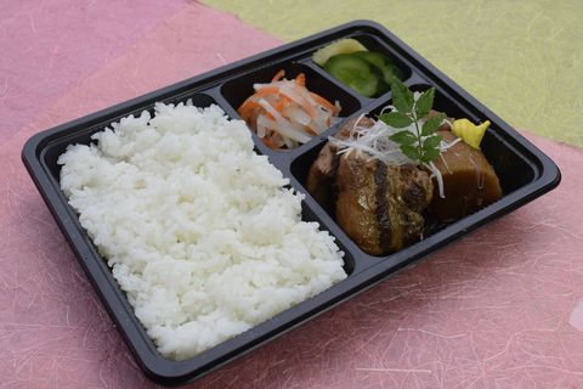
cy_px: 194
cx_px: 292
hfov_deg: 38.9
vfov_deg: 26.5
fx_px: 826
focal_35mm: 51
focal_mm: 34
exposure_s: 1/320
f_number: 9
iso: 800
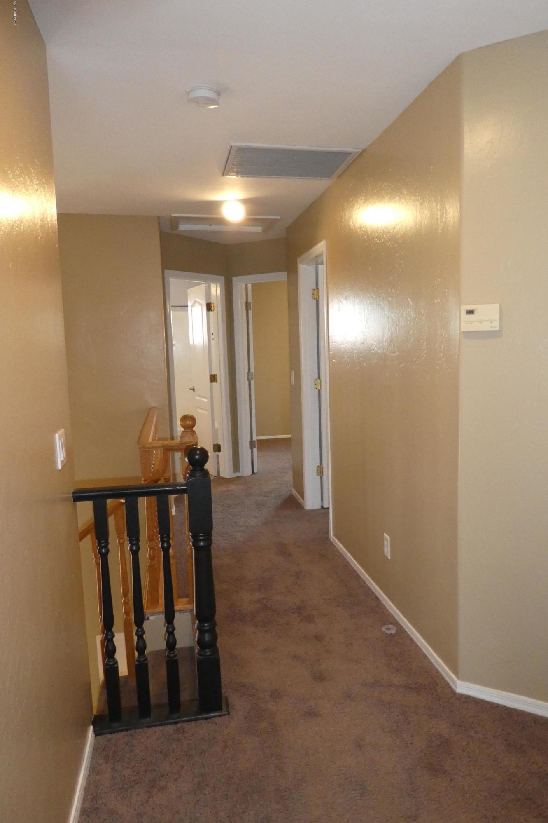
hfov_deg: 51.2
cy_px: 412
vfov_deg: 71.5
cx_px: 305
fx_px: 571
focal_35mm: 25
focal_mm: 4.3
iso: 500
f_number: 3.3
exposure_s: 1/60
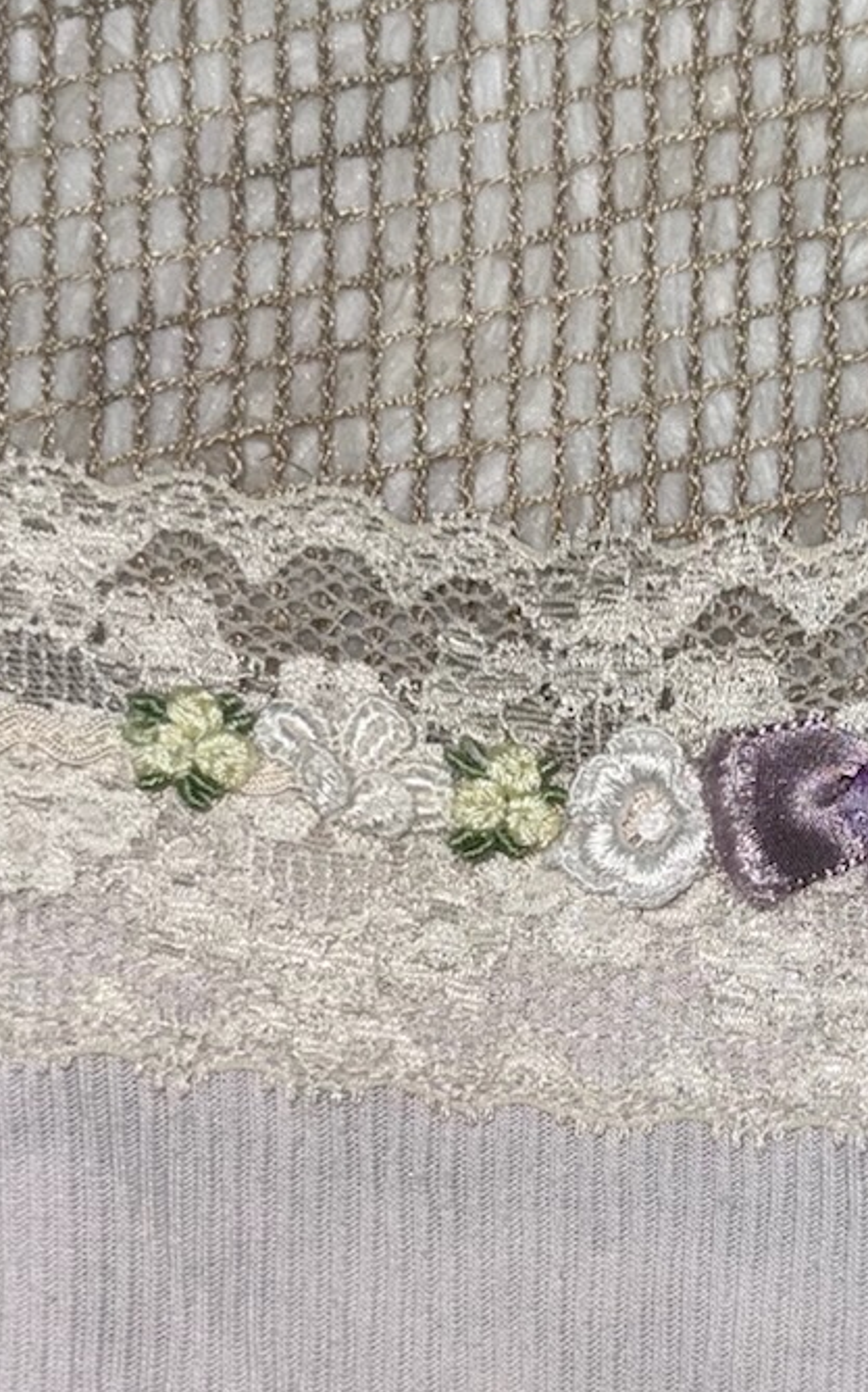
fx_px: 2955
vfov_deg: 26.3
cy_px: 940
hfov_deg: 16.5
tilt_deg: -88.9
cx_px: 741
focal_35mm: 78
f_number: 1.78
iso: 50
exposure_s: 1/84
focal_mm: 6.76
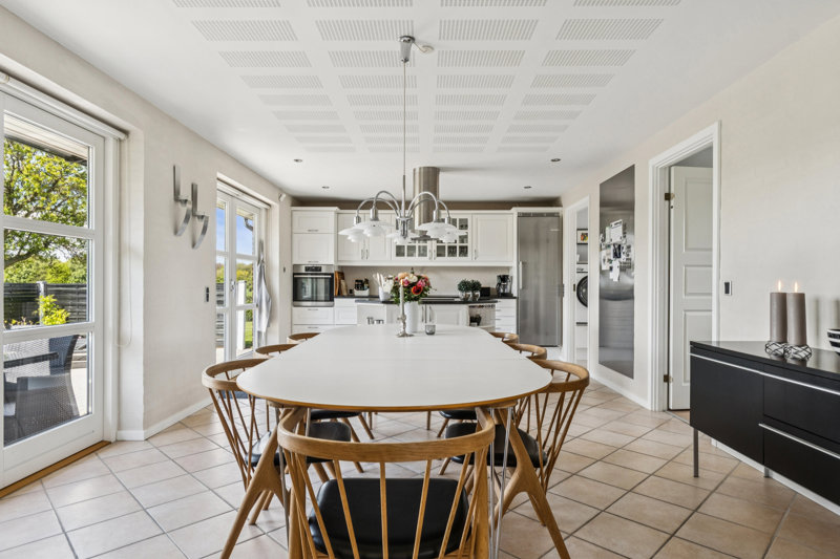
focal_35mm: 22
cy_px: 280
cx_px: 420
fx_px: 507
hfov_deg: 79.2
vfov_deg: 57.8
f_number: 8
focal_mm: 14.5
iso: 200
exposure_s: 1/15
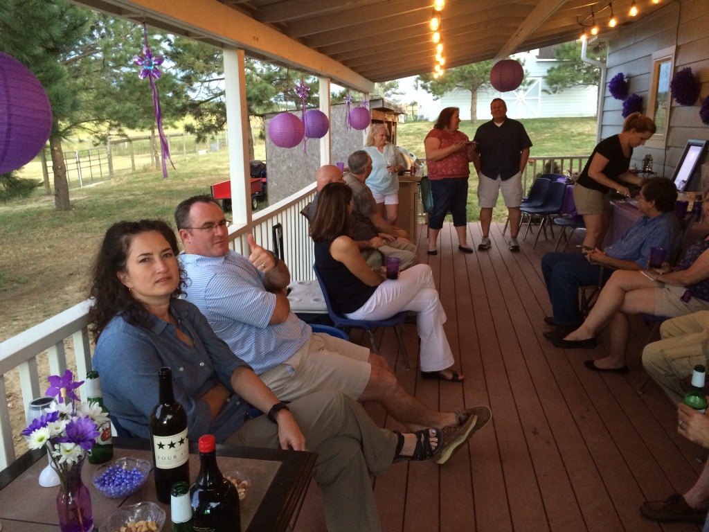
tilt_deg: -13.9
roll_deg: +1.1
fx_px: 594
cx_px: 354
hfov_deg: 61.7
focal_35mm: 29
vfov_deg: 48.2
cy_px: 266
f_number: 2.2
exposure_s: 1/30
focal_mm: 4.15
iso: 250
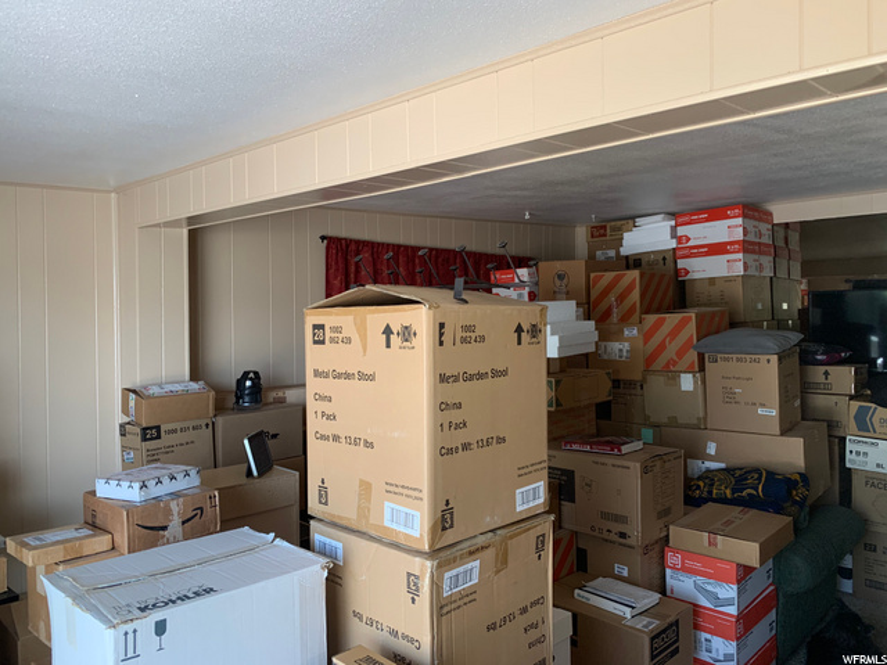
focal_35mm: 26
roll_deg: -0.1
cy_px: 332
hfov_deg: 67.3
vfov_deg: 53.1
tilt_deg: -1.0
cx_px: 444
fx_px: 666
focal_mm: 4.25
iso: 100
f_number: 1.8
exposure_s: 1/71
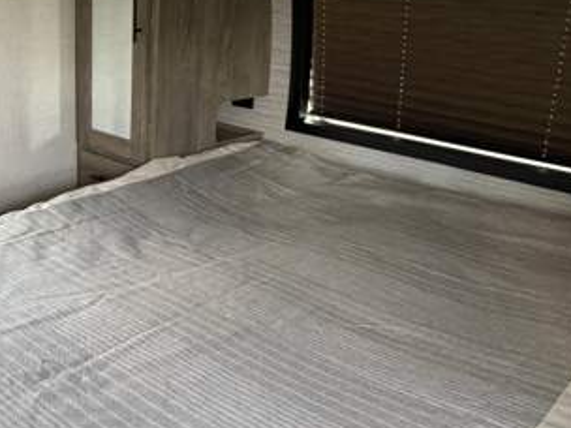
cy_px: 191
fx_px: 676
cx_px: 175
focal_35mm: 41
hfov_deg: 44.9
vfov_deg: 35.1
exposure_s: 1/60
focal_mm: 5.96
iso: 320
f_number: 1.6
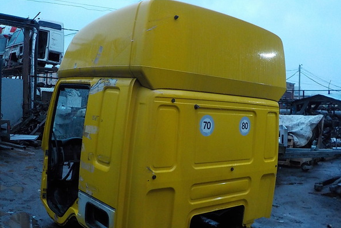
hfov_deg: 55.8
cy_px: 127
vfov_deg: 38.9
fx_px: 322
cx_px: 165
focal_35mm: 34
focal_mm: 4.1
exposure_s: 1/30
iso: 360
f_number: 3.3
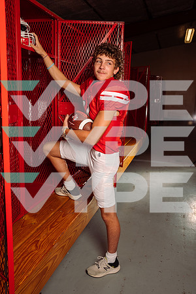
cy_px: 147
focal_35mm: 32
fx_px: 261
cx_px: 98
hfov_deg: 41.1
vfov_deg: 58.7
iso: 320
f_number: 7.1
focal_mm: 32
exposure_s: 1/200
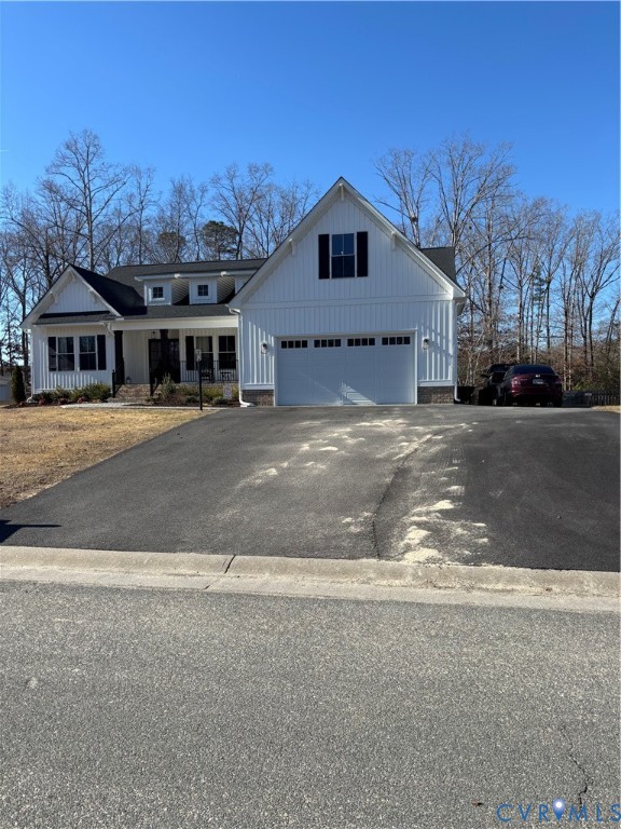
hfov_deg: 53.1
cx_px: 310
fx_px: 622
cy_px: 414
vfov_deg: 67.3
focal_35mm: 26
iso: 50
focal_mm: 5.96
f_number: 1.6
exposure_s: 1/2778
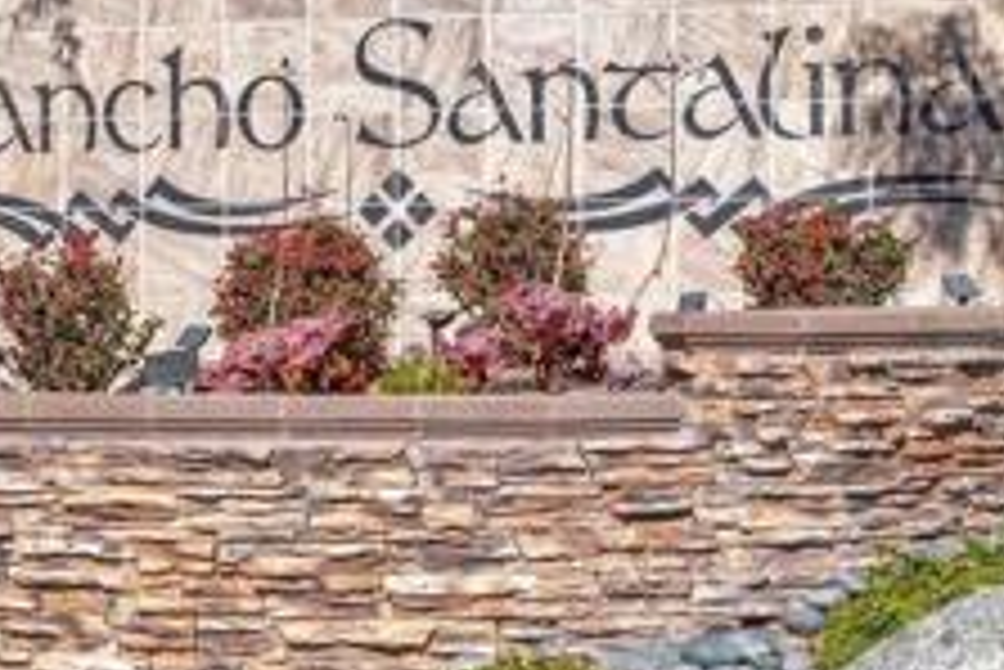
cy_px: 220
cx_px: 392
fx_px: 2400
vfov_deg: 15.9
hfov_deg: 23.6
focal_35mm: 86
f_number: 8
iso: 400
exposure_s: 1/800
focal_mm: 30
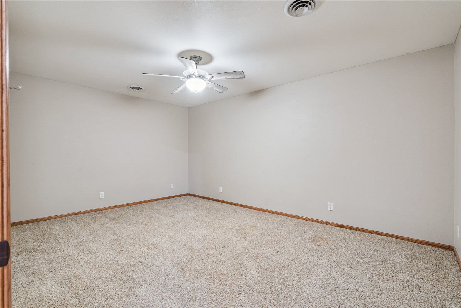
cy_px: 154
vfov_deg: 73.7
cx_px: 230
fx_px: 205
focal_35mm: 16
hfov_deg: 96.7
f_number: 8
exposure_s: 1
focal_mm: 16
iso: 400
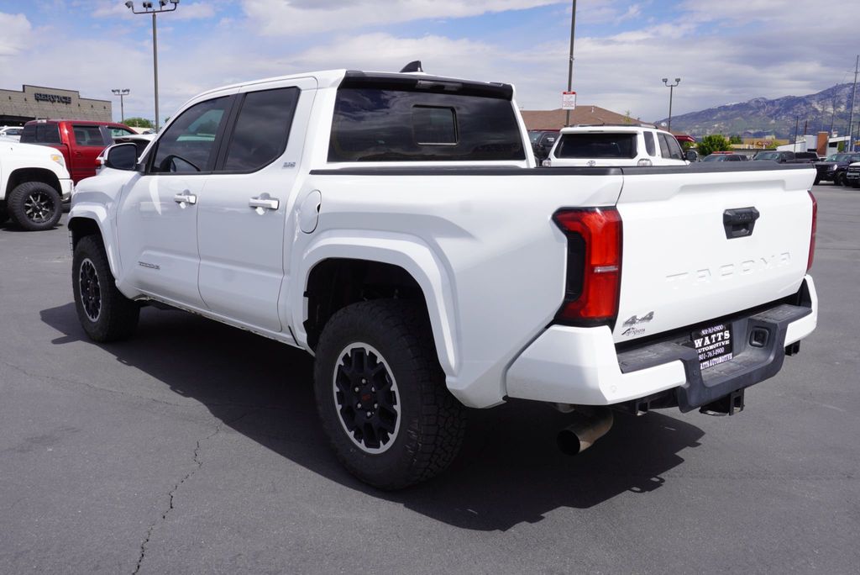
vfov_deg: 41.8
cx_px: 430
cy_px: 288
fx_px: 753
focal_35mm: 32
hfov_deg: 59.5
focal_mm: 21
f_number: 10
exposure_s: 1/200
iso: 100
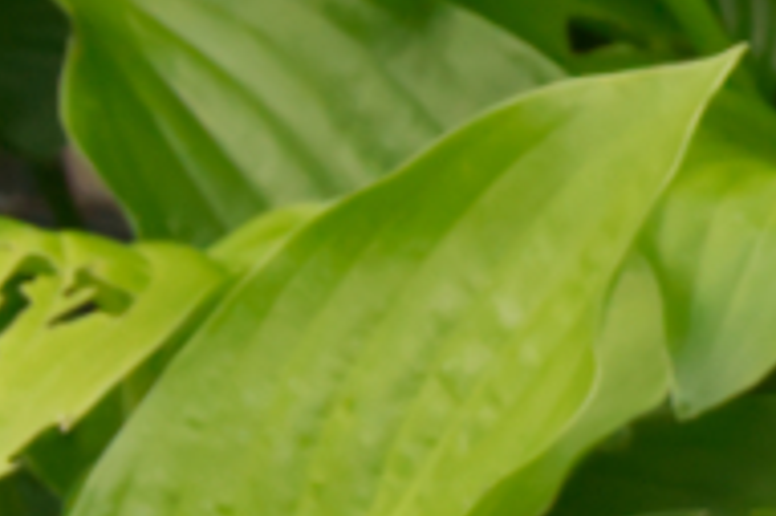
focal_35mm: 472
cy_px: -561
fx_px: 10165
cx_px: 1861
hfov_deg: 4.3
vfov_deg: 2.9
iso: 1600
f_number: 11
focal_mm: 50
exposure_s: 1/500
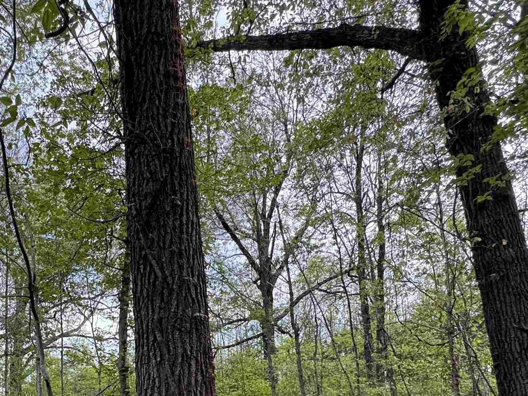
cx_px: 130
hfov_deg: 55.4
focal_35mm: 31
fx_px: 473
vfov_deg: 40.4
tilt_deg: +8.7
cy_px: 386
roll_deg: -1.5
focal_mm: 2.22
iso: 40
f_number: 2.2
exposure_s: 1/264
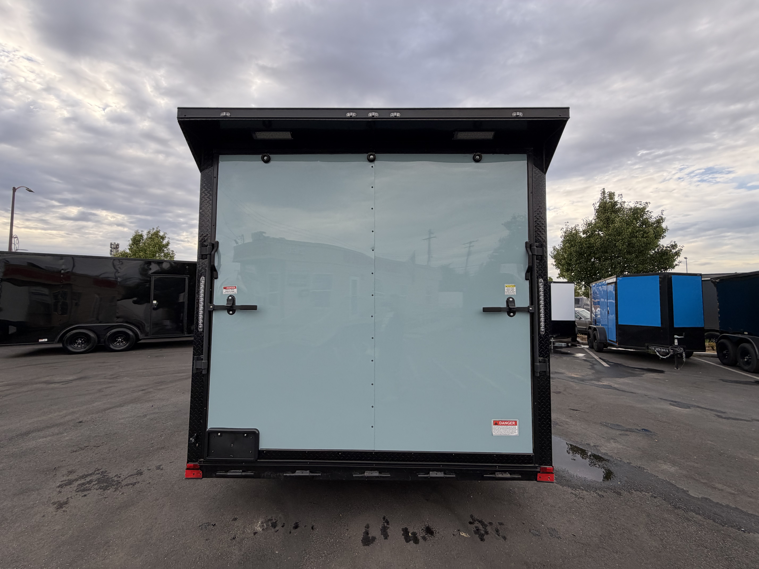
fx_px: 307
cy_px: 284
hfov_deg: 102.1
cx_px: 380
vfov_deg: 85.7
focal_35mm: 14
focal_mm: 2.22
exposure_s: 1/502
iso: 64
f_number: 2.2
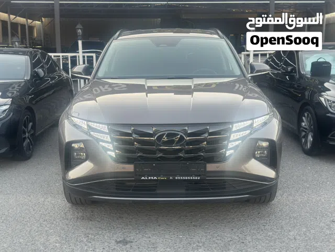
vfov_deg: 30.3
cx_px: 168
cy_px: 126
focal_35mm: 48
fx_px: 465
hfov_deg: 39.7
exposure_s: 1/555
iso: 80
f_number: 1.78
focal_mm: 6.86
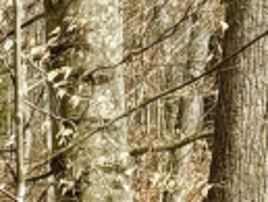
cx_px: -390
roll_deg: +2.5
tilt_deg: -5.7
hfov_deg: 7.4
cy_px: 489
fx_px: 1922
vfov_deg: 5.8
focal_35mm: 248
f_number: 1.78
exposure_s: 1/1883
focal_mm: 6.76
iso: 64
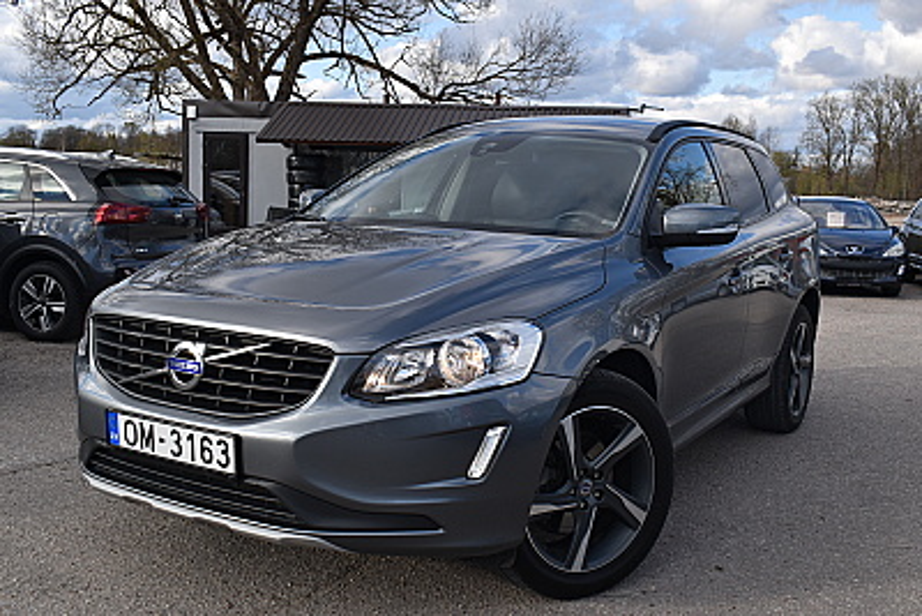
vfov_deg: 35.5
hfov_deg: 51.3
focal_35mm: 38
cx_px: 461
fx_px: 961
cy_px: 308
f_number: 8
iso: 200
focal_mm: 25
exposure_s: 1/250
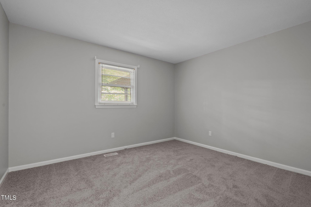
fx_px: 138
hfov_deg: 96.7
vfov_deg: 73.7
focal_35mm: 16
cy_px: 104
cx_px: 156
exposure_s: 6
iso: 400
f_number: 8
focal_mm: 16
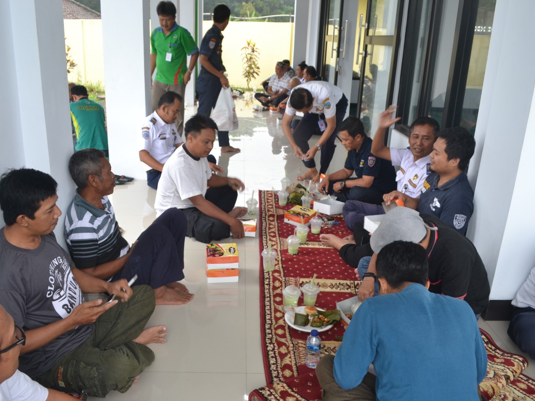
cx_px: 247
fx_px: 464
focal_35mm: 30
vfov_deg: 46.8
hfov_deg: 59.9
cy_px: 203
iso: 400
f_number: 7.1
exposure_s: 1/40
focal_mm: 18
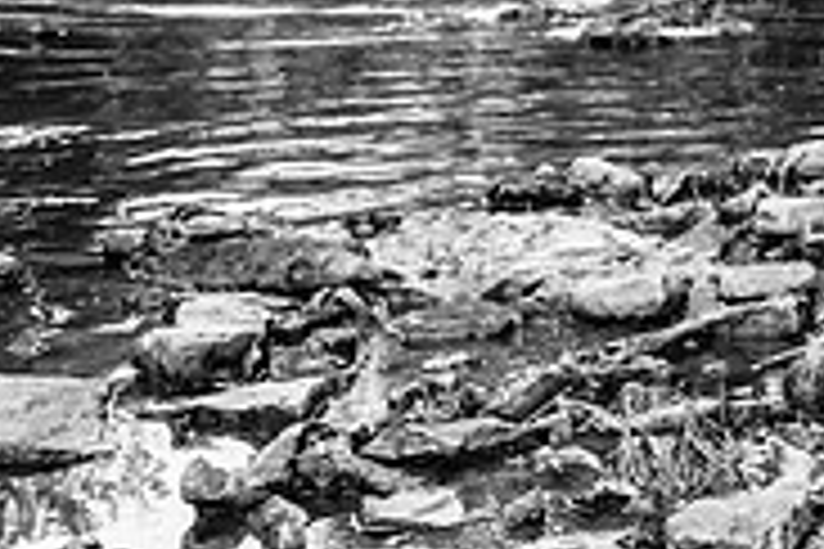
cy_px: -170
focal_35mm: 126
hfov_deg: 15.4
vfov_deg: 10.6
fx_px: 2884
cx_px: 1089
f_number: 2.8
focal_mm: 38
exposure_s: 1/500
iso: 400
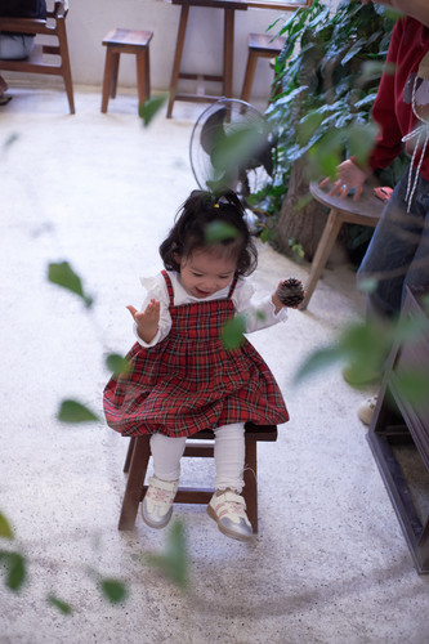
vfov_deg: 37.5
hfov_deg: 25.5
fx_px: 948
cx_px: 214
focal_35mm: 53
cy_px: 322
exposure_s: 1/180
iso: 640
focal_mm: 35
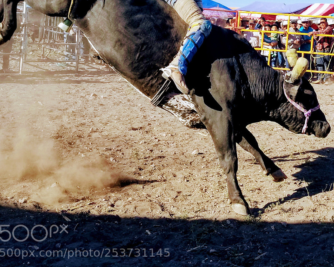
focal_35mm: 45
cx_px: 273
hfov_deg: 39.4
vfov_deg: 32.7
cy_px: 60
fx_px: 445
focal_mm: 4.25
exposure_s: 1/1618
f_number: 1.7
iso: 50
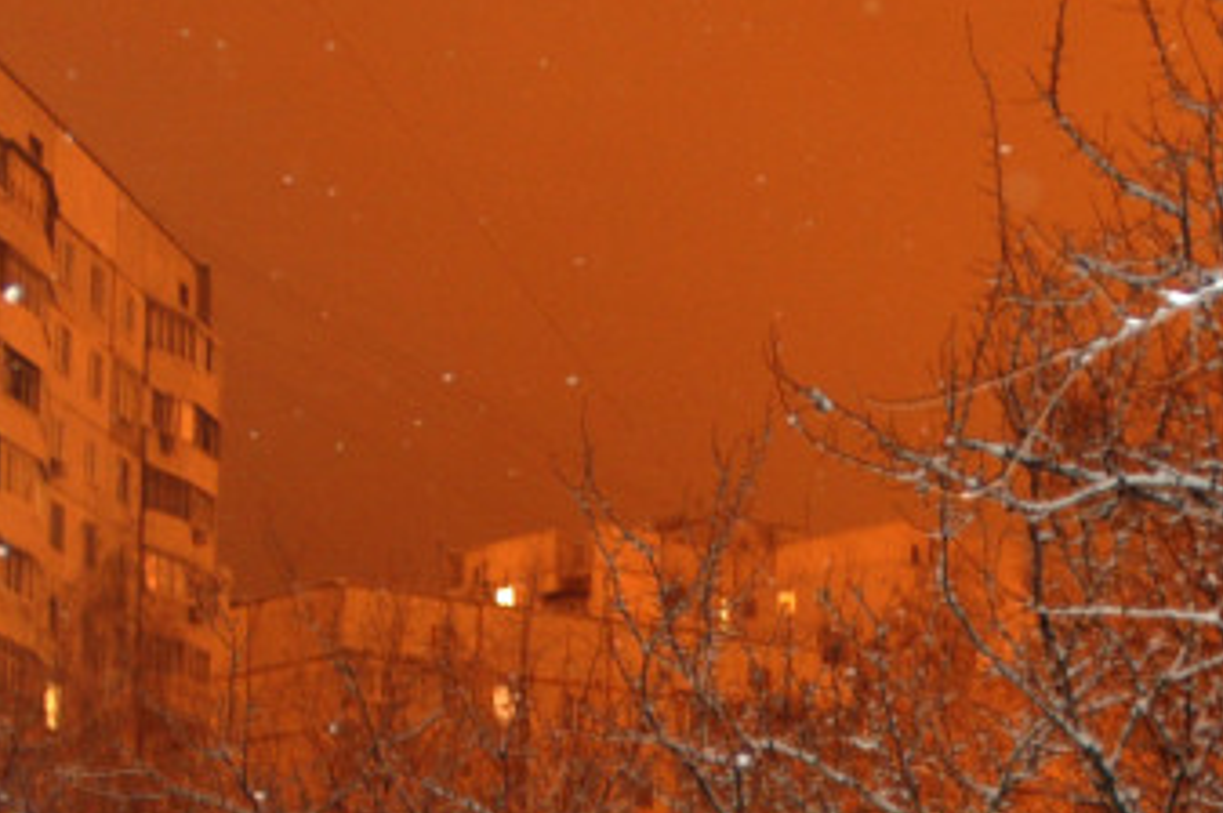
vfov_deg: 16.1
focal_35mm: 82
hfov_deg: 24.7
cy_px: 909
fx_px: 2783
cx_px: 769
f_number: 3.5
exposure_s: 1
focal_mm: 18
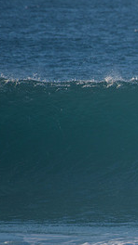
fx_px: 8113
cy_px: 130
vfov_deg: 1.7
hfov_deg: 1.0
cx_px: 265
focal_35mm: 1244
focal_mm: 500
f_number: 5.6
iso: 320
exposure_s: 1/2000
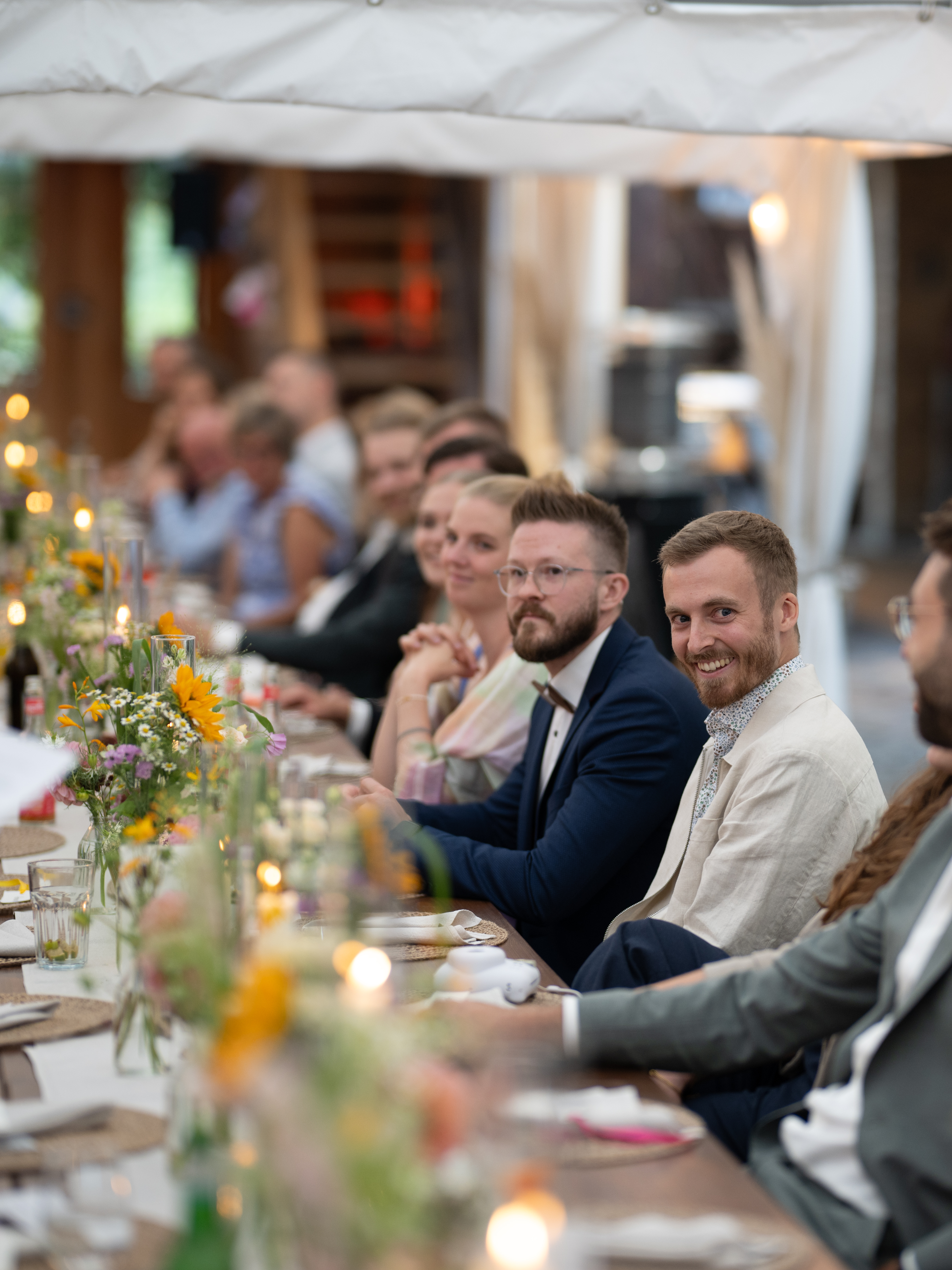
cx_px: 711
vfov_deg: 16.0
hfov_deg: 12.0
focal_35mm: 123
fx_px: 4511
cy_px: 634
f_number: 1.4
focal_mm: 85
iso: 200
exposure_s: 1/160
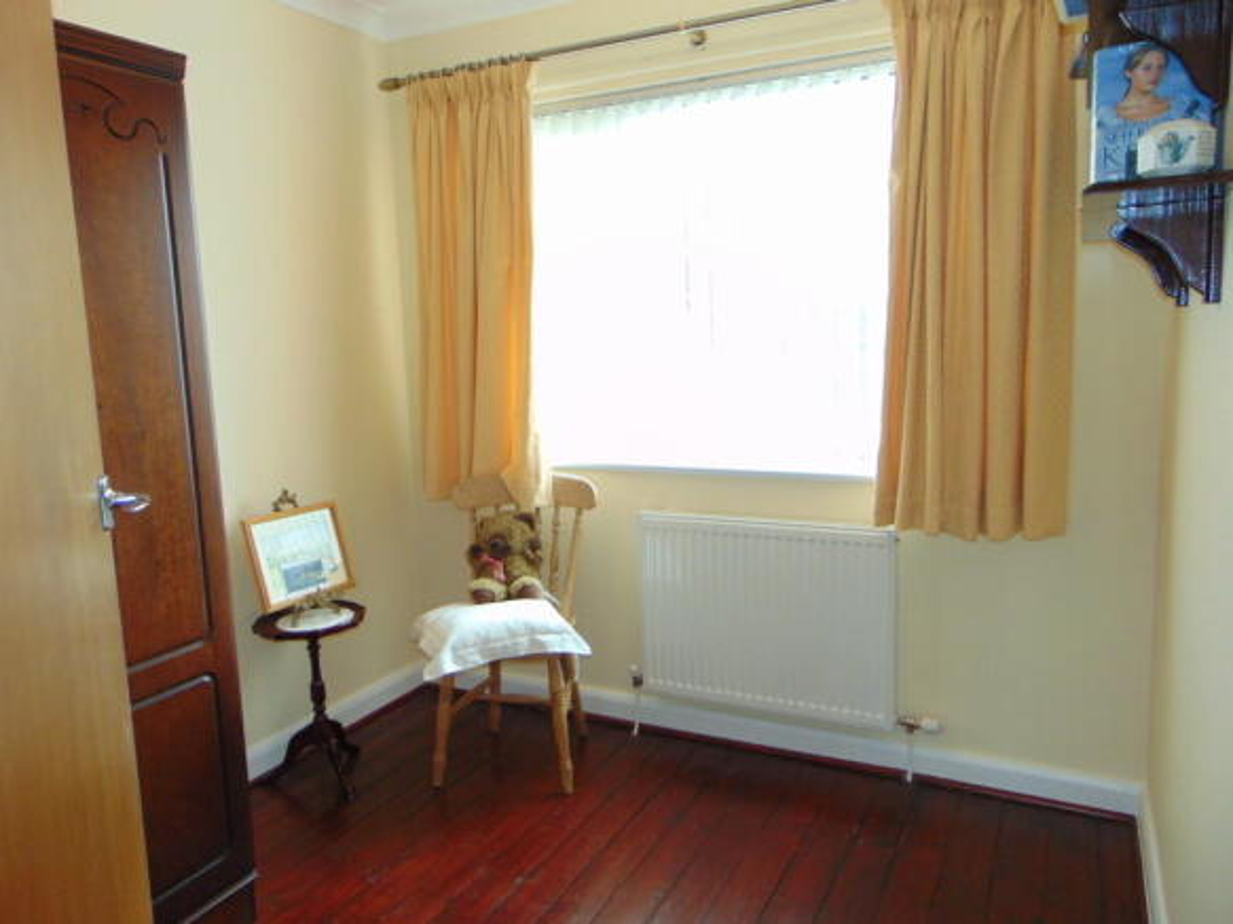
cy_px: 462
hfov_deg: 69.4
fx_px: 890
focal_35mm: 25
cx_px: 616
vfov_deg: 54.9
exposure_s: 1/30
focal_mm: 4.5
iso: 200
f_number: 3
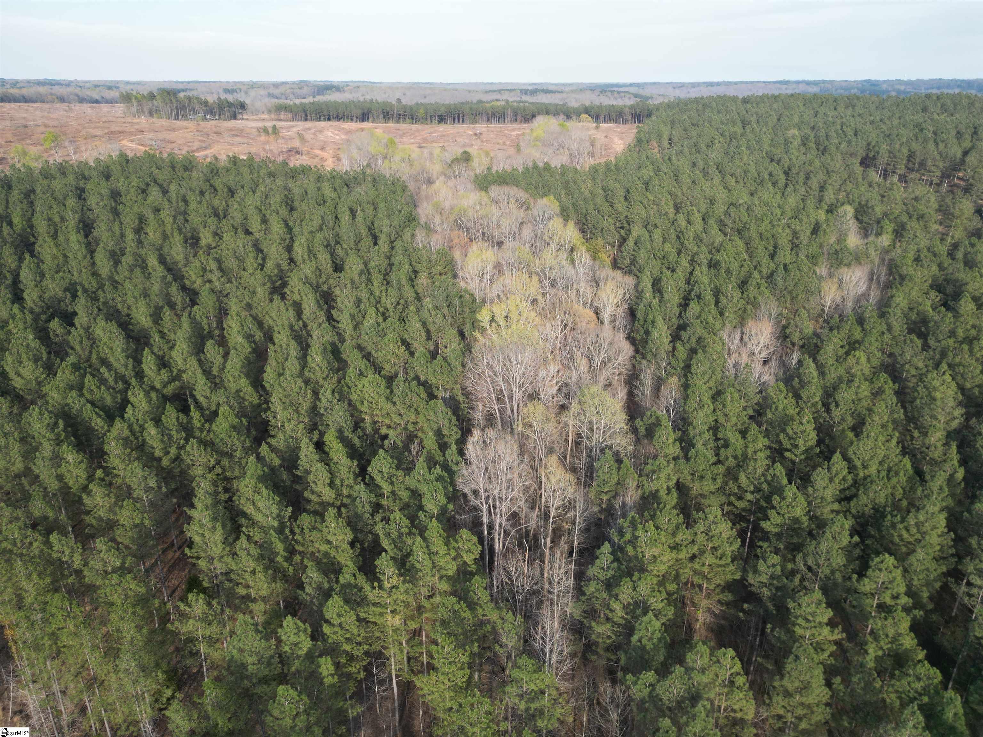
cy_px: 368
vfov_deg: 56.8
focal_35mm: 24
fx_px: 682
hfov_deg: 71.6
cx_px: 492
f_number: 1.7
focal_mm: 6.72
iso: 200
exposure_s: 1/1250
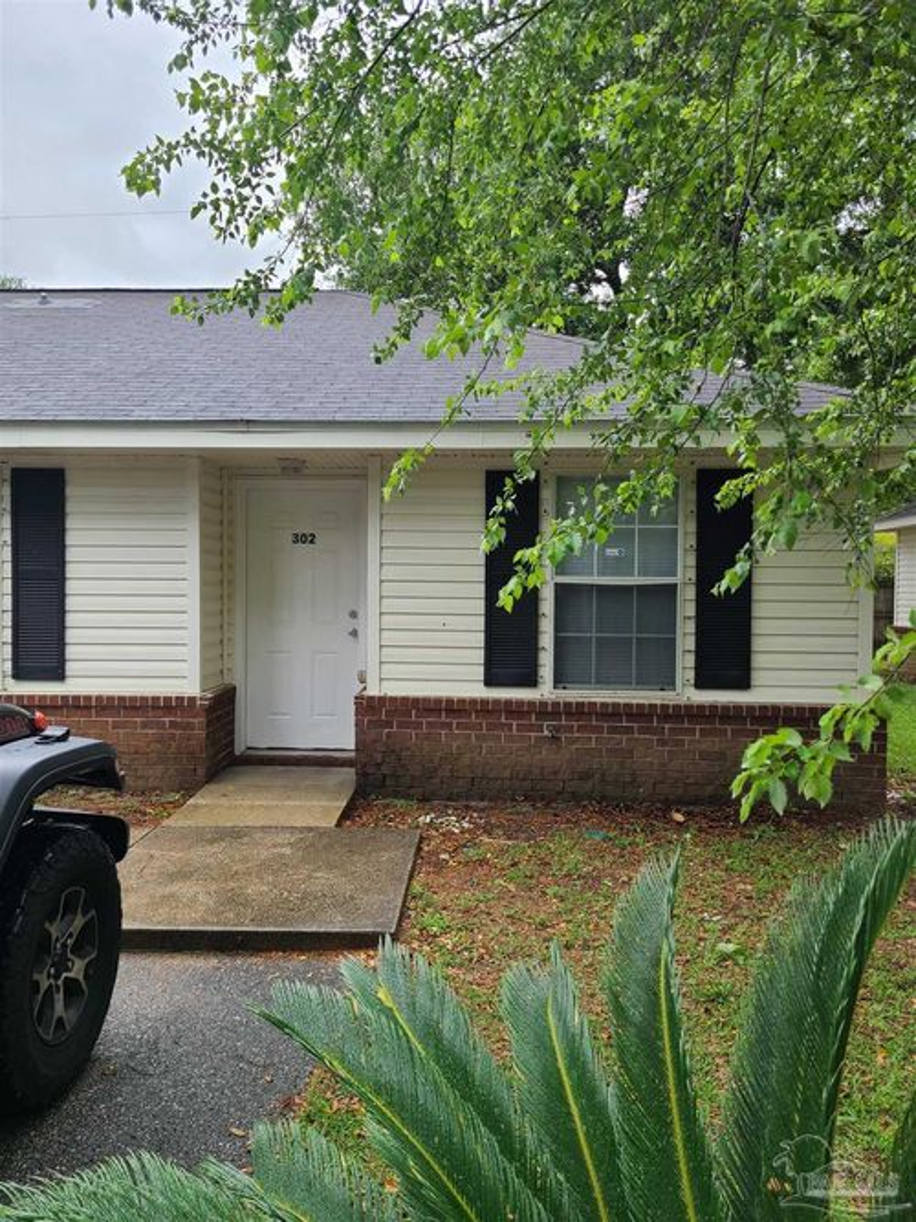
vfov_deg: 67.3
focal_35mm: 26
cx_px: 458
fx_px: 918
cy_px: 611
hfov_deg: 53.0
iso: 40
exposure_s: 1/252
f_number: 1.8
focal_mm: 5.4
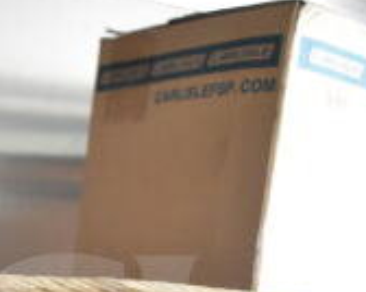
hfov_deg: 20.2
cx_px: 0
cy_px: 428
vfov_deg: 15.5
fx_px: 995
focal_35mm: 92
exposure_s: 1/30
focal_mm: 18
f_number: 3.5
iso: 3200
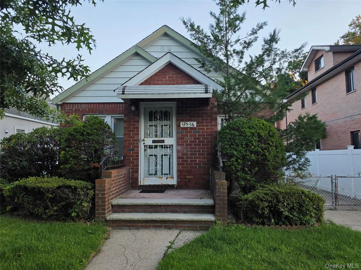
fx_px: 240
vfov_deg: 58.9
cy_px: 135
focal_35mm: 23
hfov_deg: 73.9
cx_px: 180
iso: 64
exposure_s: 1/180
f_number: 1.7
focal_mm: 6.3
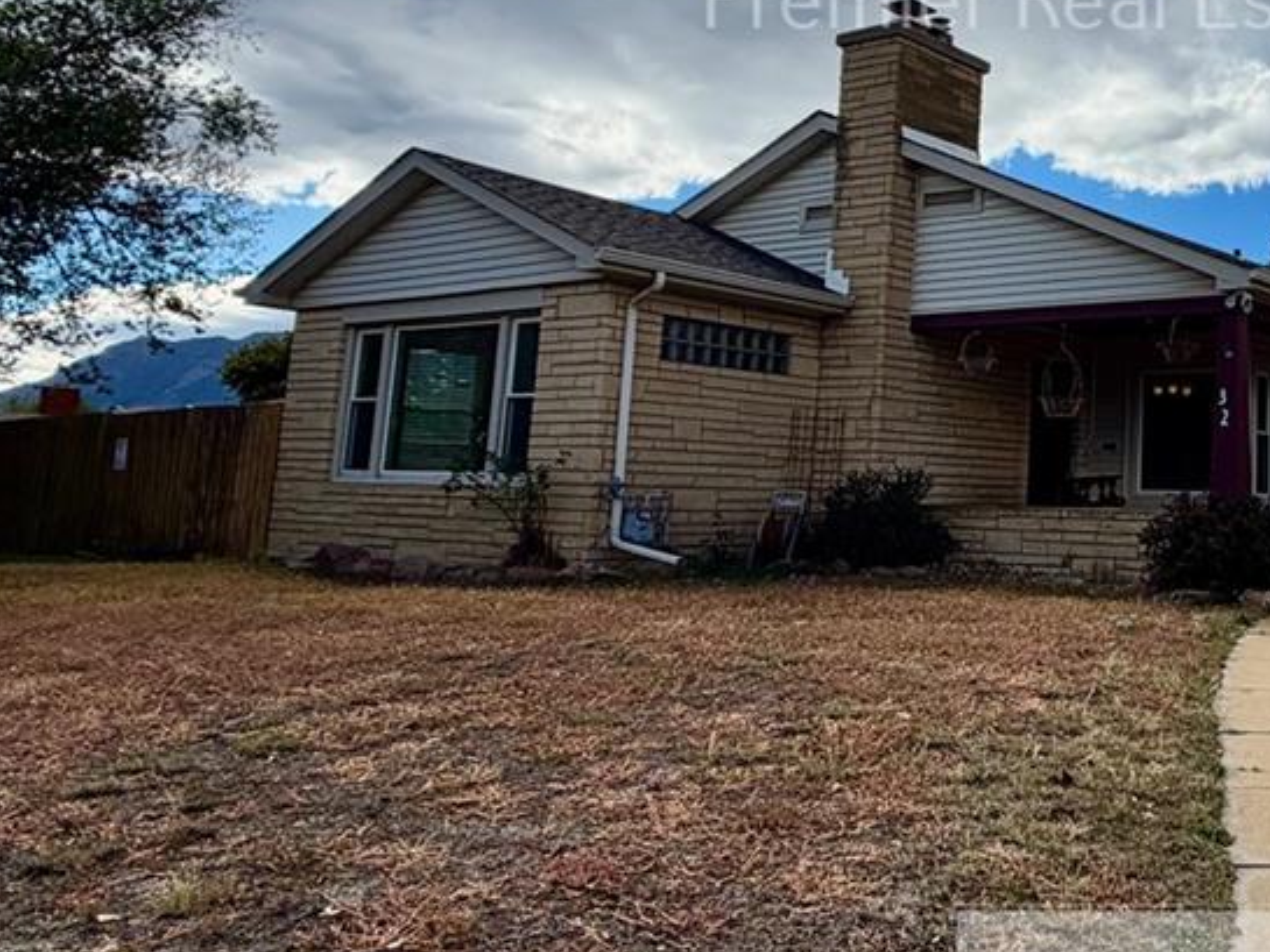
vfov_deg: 38.1
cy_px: 296
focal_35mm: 37
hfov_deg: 44.9
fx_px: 1358
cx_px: 1172
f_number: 2.2
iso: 25
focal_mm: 2.22
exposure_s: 1/1087
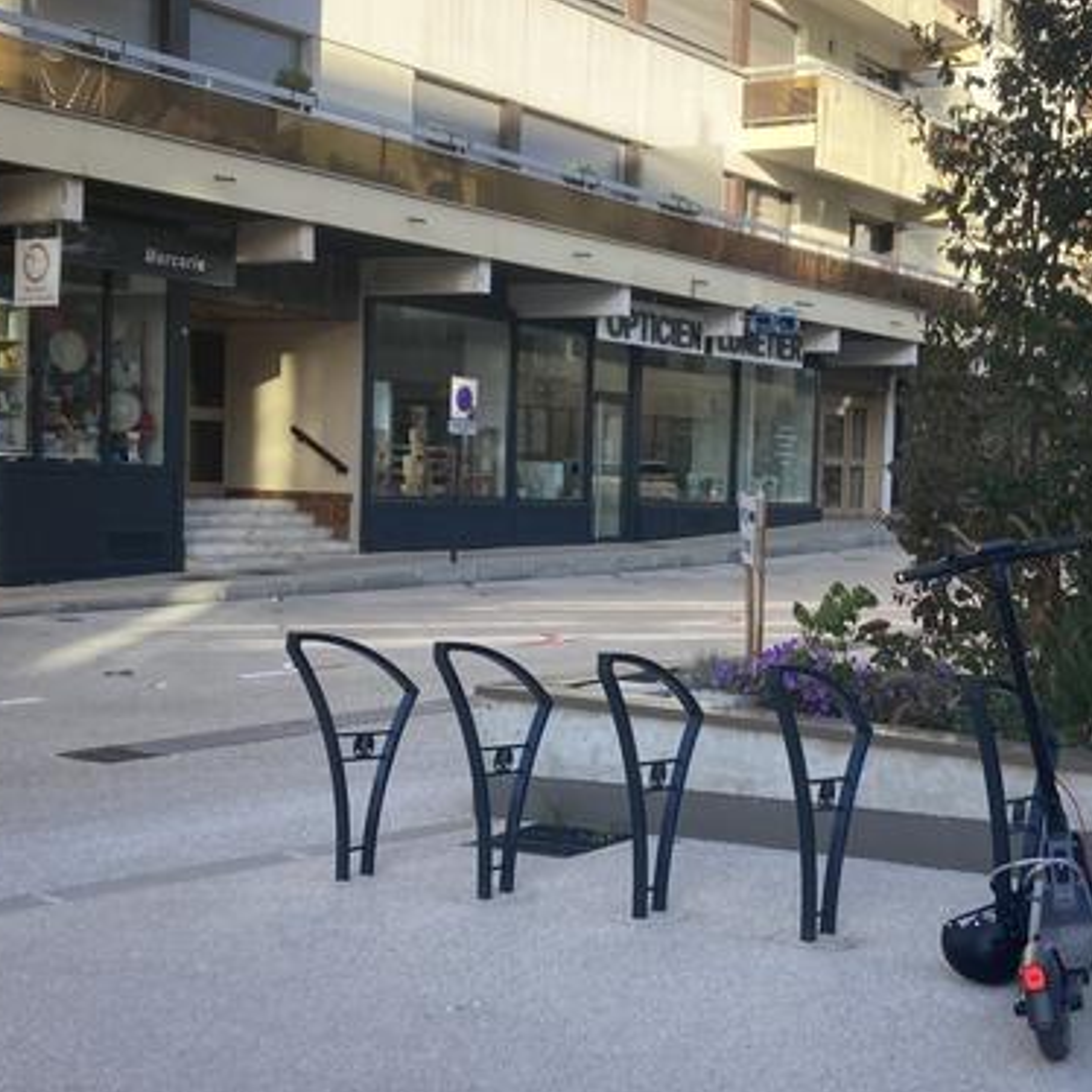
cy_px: 590
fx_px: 1892
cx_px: 704
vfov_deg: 32.2
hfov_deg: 32.0
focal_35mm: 53
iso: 20
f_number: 1.8
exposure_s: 1/623
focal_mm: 3.99
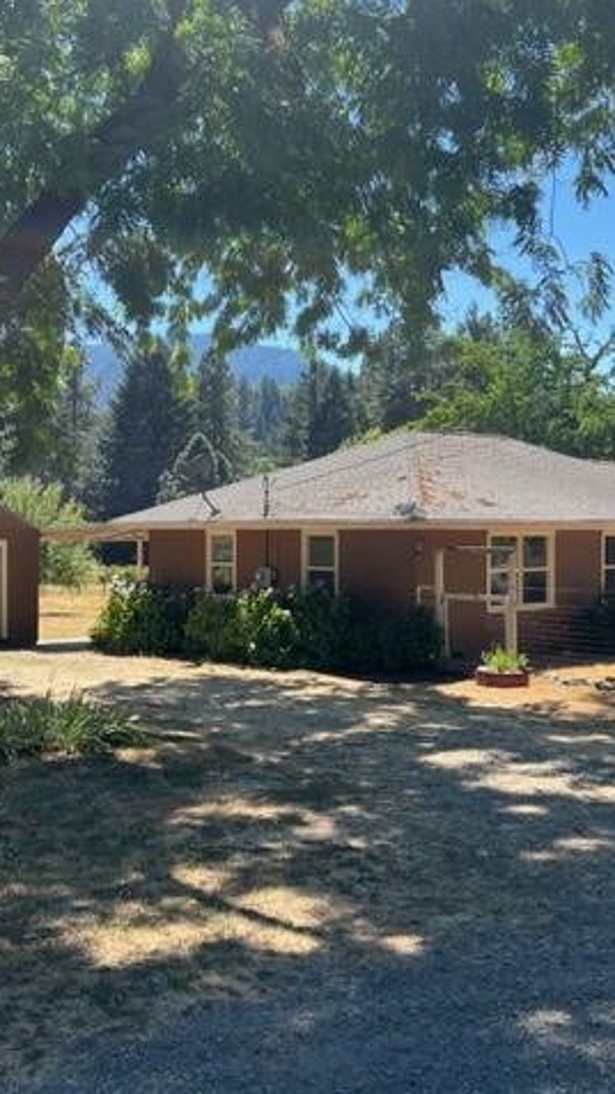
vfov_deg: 52.8
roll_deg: +0.1
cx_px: 259
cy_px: 548
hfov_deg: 31.1
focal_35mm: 38
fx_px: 1103
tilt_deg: -2.4
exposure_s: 1/1361
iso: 50
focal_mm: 5.7
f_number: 1.5
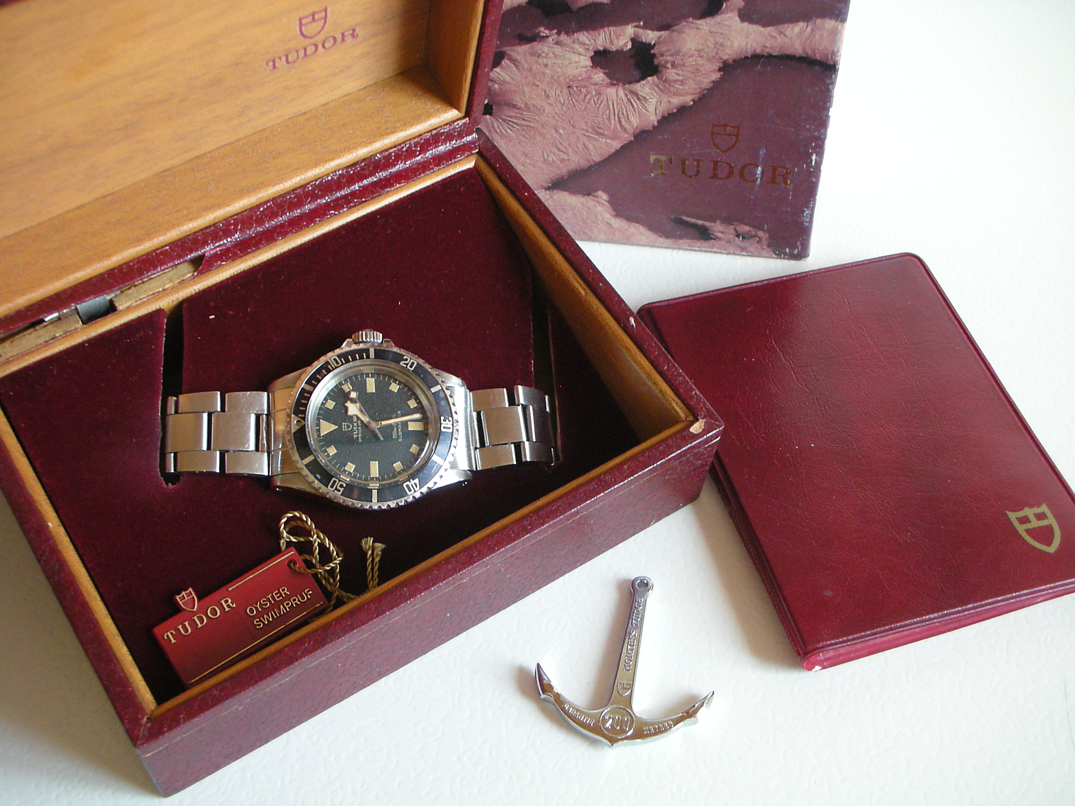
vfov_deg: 31.5
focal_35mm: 46
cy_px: 403
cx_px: 538
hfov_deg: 41.2
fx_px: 1429
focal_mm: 7.7
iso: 200
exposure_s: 1/8.6
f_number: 3.2
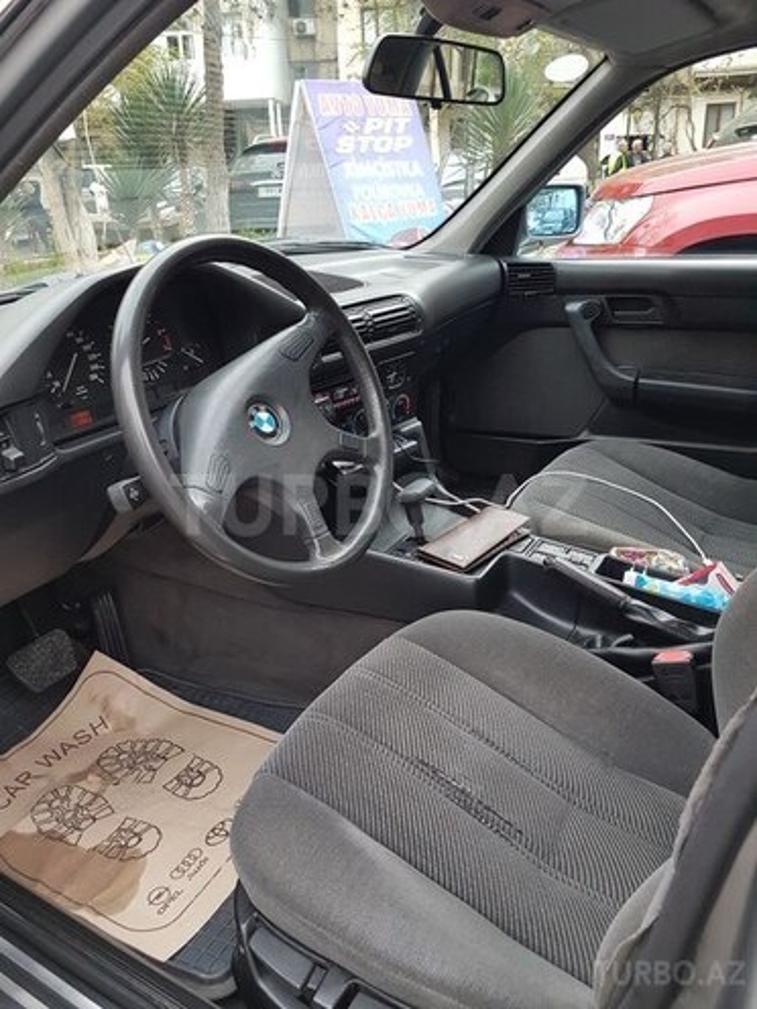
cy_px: 504
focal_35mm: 26
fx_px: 758
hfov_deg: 53.1
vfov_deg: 67.3
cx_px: 378
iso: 125
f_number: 1.7
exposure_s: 1/50
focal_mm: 4.2
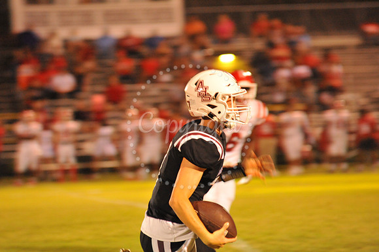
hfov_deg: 10.3
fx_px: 2104
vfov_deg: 6.9
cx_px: 190
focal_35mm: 200
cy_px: 126
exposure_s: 1/160
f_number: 5
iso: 5000
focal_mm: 200
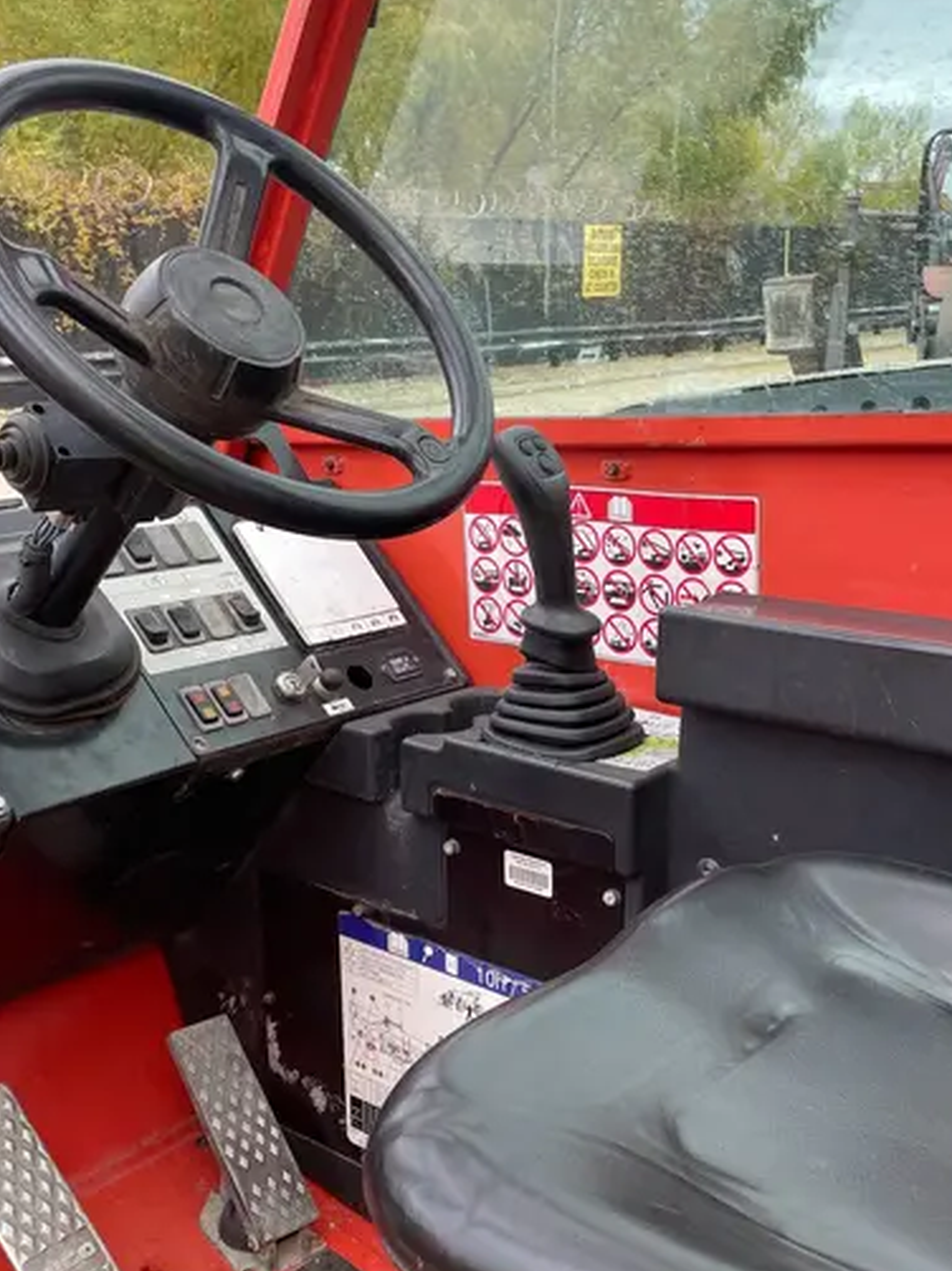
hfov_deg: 37.7
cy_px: 753
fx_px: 1395
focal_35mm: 38
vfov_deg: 48.7
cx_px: 522
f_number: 1.6
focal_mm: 4.2
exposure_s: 1/121
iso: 50
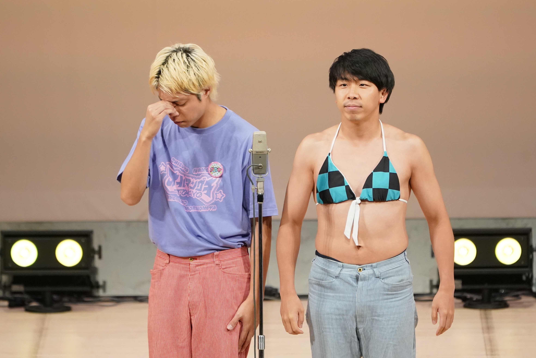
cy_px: 179
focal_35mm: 573
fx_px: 8531
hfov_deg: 3.6
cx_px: 268
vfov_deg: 2.4
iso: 5000
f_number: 5.6
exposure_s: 1/250
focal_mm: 382
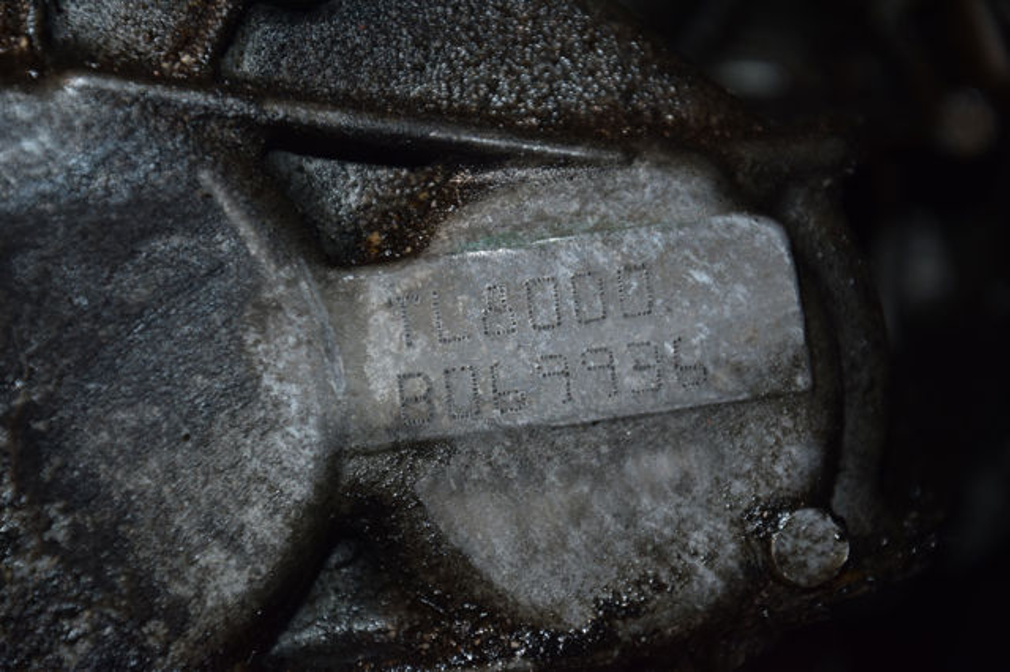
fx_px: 4416
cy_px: 336
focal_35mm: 158
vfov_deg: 8.7
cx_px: 505
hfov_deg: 13.0
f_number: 5.6
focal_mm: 105
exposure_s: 1/60
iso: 800
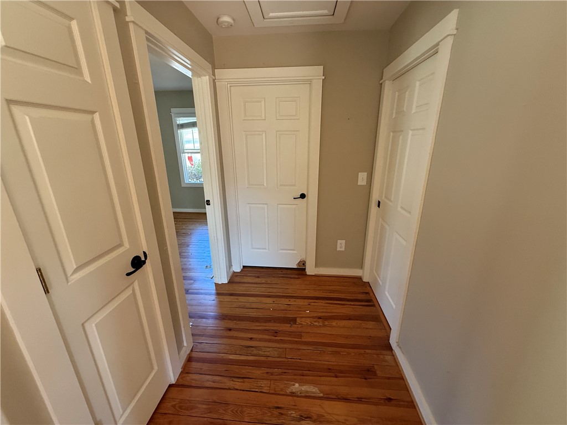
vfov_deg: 85.7
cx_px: 284
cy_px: 212
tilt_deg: -15.3
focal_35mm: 14
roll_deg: +2.4
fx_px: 229
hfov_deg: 102.1
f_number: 2.2
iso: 320
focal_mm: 2.22
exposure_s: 1/68
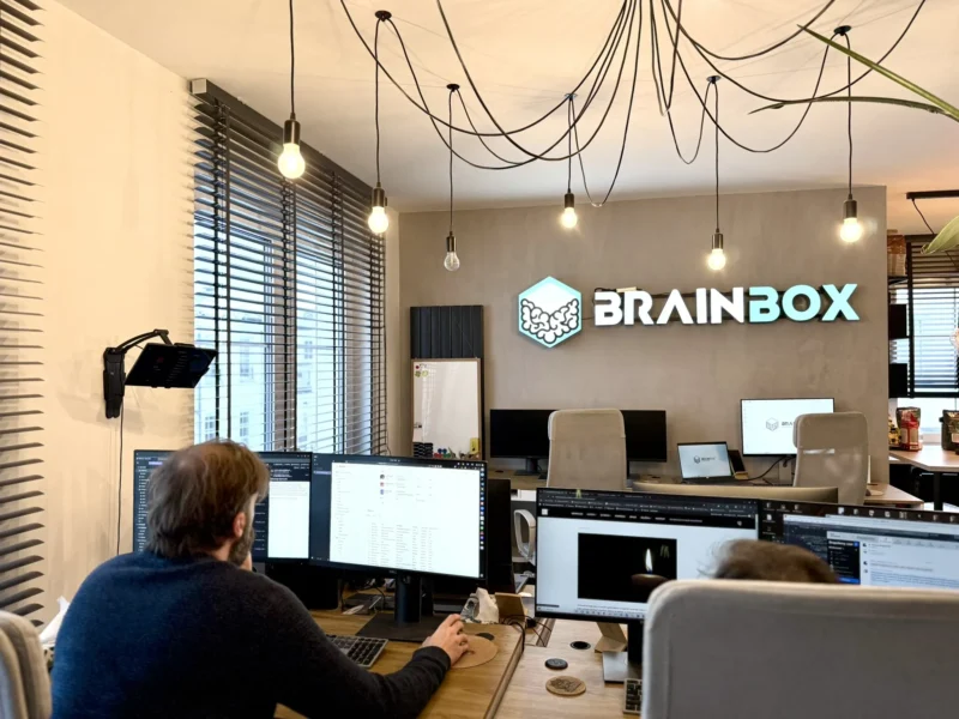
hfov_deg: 71.6
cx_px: 480
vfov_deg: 56.8
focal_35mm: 24
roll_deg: +1.5
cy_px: 360
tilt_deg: +0.4
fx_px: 665
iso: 200
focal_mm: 6.76
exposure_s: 1/165
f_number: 1.78
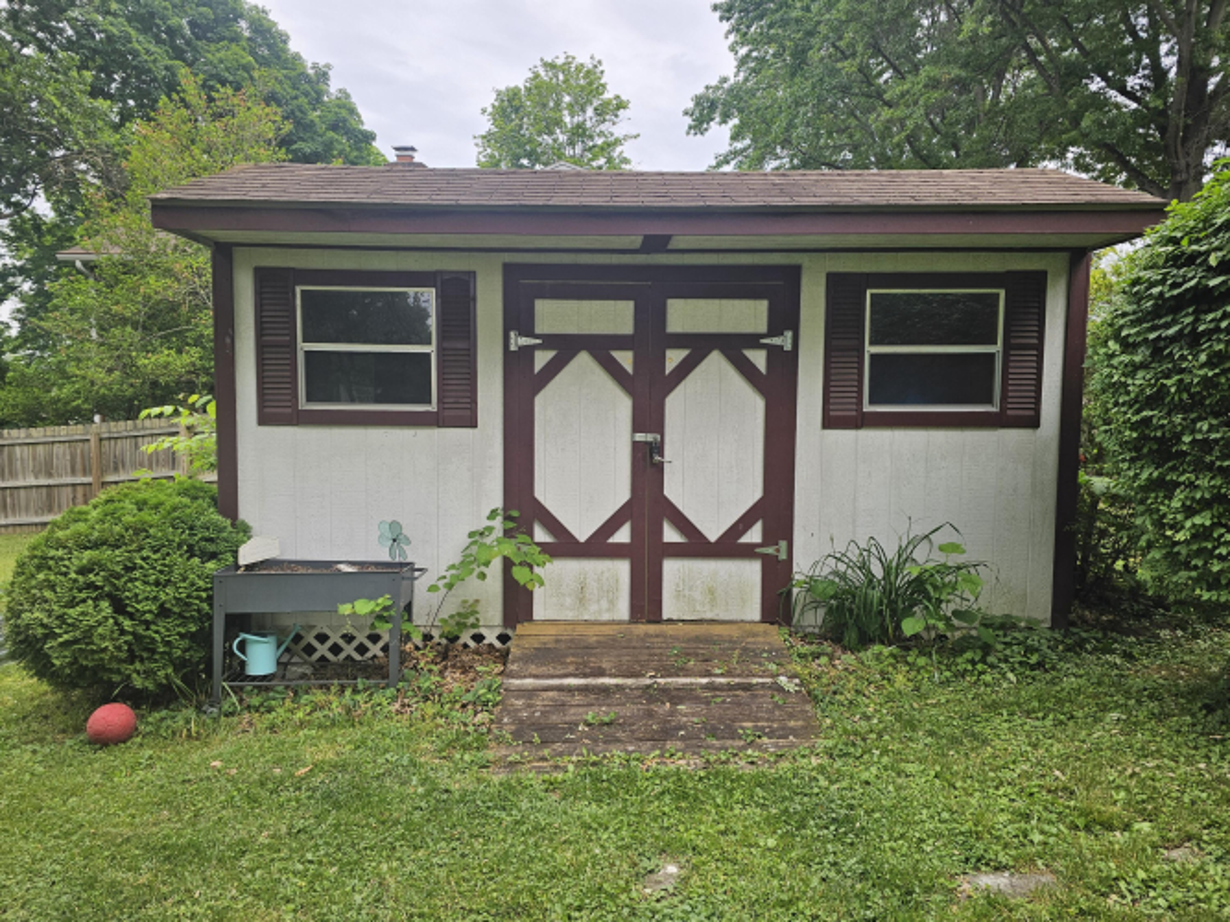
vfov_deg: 58.9
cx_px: 615
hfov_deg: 73.9
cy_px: 461
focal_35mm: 23
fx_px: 817
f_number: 1.7
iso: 25
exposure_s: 1/180
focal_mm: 6.3
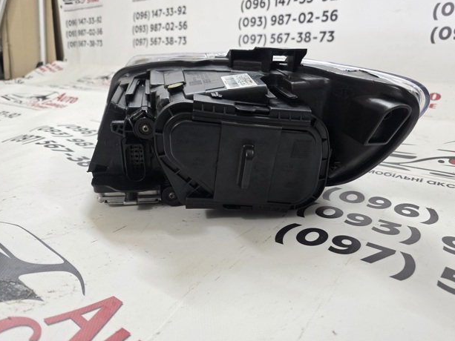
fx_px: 316
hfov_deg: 71.6
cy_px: 175
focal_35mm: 24
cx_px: 229
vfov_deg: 56.8
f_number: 1.7
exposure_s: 1/100
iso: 320
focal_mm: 6.3
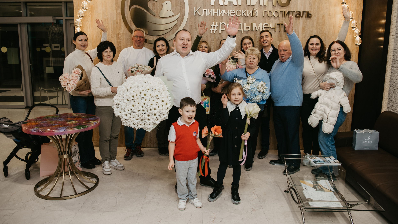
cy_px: 100
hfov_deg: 66.1
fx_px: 306
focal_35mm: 29
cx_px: 199
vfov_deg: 40.1
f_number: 4
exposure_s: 1/160
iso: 200
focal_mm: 27
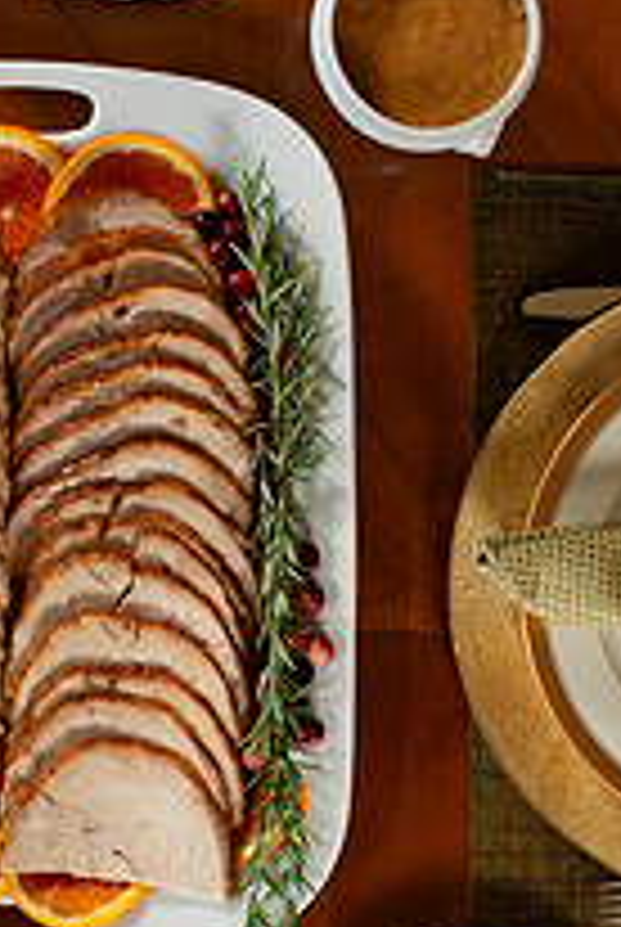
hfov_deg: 12.4
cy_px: 562
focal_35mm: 109
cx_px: -22
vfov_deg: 18.7
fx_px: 2811
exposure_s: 1/100
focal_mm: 50
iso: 250
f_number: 6.3
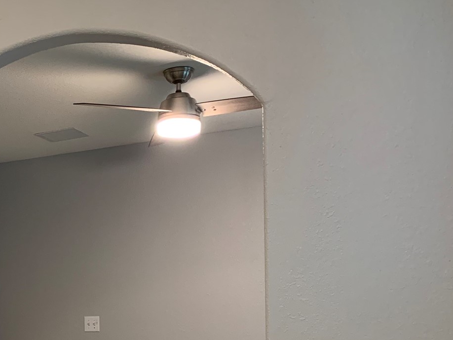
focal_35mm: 58
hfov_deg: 29.8
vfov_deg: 24.2
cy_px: 331
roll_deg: +1.1
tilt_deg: -0.1
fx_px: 759
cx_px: -47
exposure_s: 1/60
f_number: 1.8
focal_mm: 4.25
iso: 320
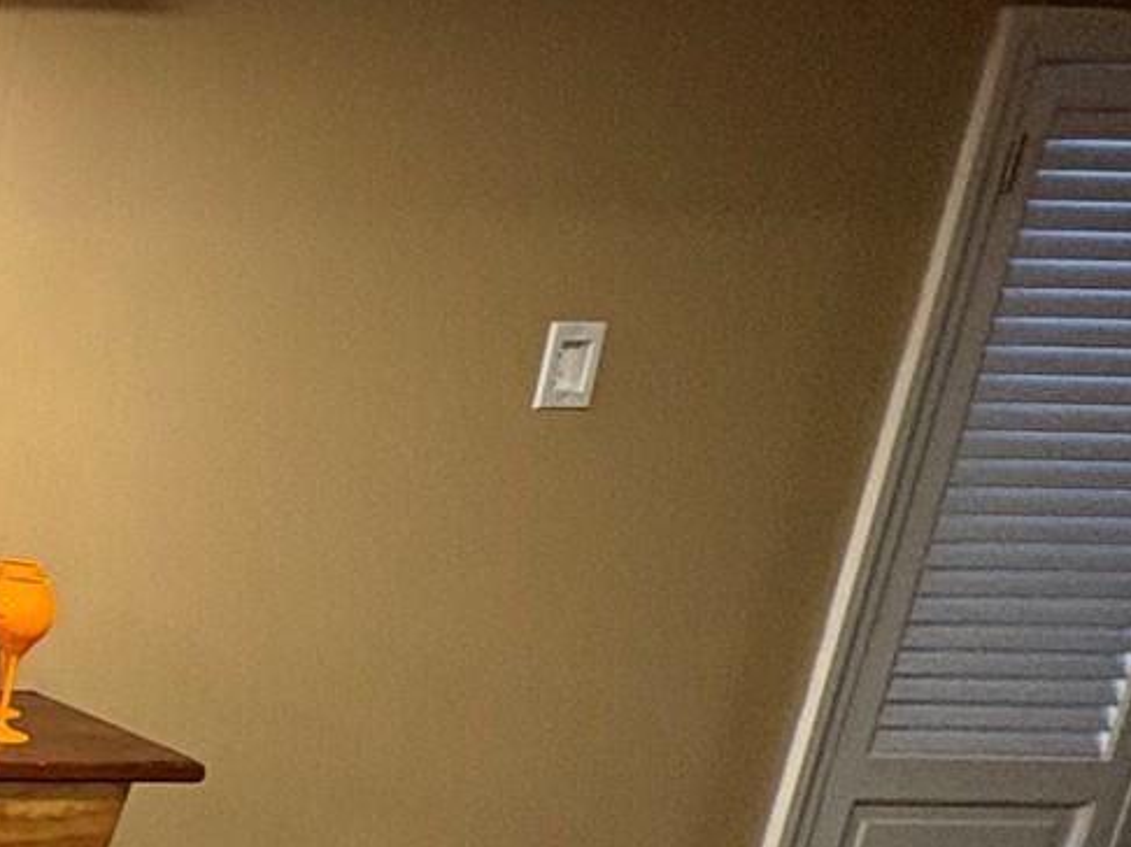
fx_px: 1927
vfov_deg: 24.4
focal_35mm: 59
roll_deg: -0.6
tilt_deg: -15.0
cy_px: 666
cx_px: -1098
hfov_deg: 19.5
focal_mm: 2.22
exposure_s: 1/60
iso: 250
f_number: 2.2
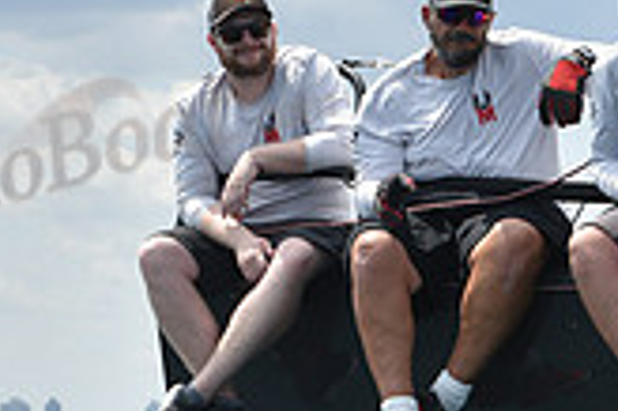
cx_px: 535
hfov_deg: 8.3
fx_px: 4253
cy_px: 300
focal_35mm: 248
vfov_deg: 5.5
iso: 250
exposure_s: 1/1250
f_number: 5.6
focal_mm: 70
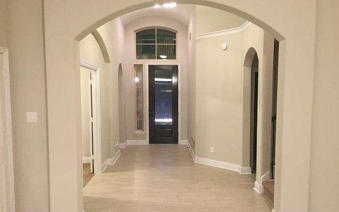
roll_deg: +0.6
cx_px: 170
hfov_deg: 61.2
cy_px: 115
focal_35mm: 31
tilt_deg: -5.3
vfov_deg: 40.6
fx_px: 286
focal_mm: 4.15
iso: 250
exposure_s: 1/24
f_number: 2.2
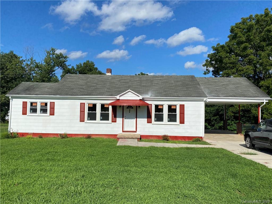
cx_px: 136
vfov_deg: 53.1
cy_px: 102
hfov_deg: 67.3
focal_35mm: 26
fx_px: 204
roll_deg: -1.6
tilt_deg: +1.7
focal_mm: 4.25
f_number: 1.8
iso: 32
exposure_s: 1/5495
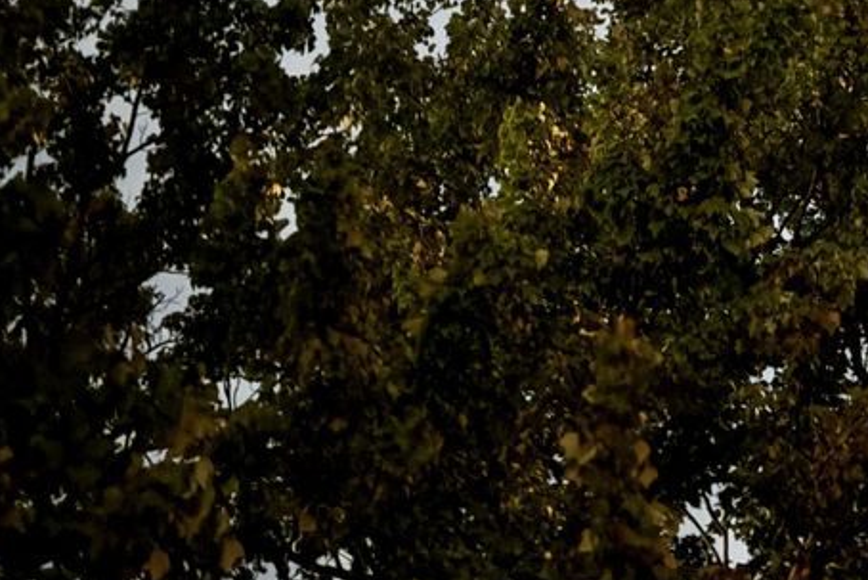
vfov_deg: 20.0
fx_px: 1592
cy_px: -10
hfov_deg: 29.2
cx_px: 795
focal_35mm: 66
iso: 5000
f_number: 1.78
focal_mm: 6.76
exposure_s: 1/2
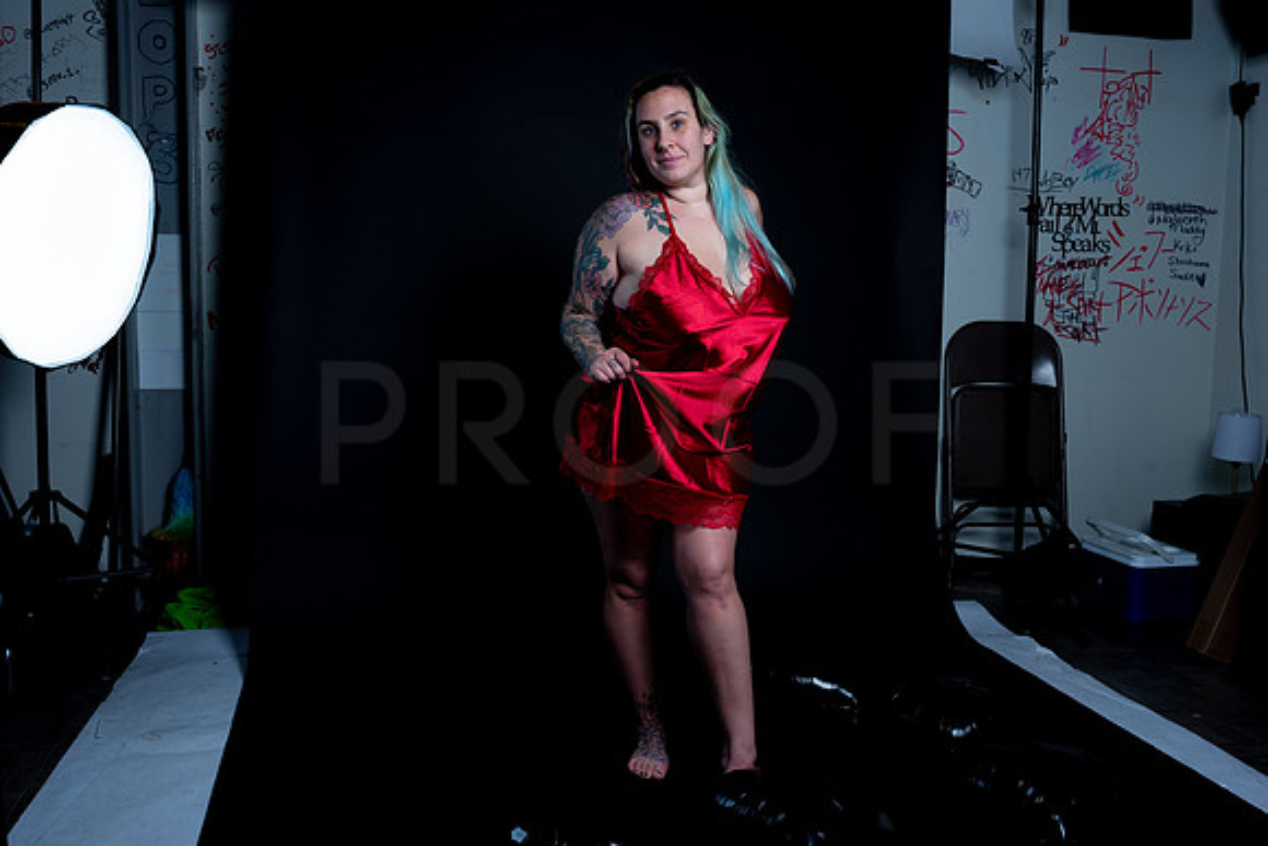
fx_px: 1233
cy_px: 423
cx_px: 634
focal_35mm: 35
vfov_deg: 37.9
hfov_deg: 54.4
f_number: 10
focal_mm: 35
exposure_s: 1/160
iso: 100
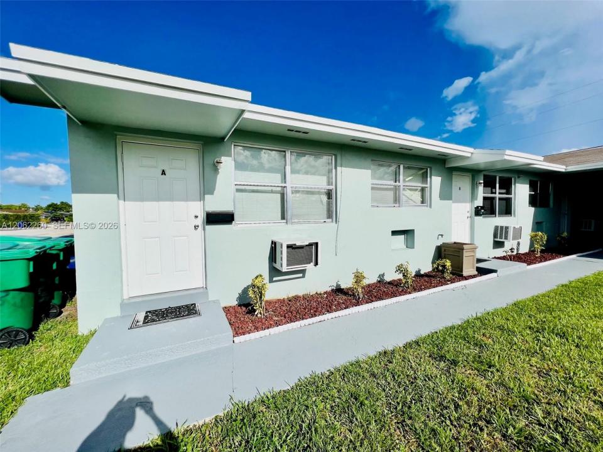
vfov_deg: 89.9
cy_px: 226
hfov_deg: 106.2
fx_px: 226
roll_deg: +1.4
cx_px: 302
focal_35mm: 13
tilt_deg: -2.7
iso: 32
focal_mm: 1.57
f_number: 1.8
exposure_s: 1/5814
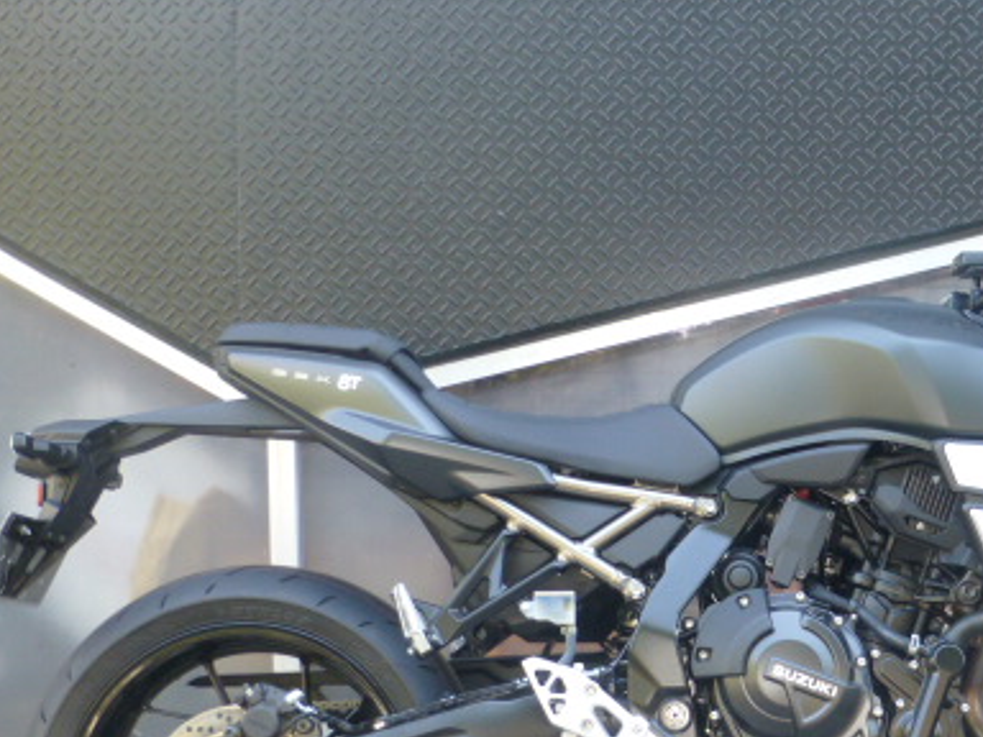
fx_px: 1420
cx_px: 735
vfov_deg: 28.8
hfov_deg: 37.3
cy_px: 514
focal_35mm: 50
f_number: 3.6
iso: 160
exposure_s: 1/60
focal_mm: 5.4
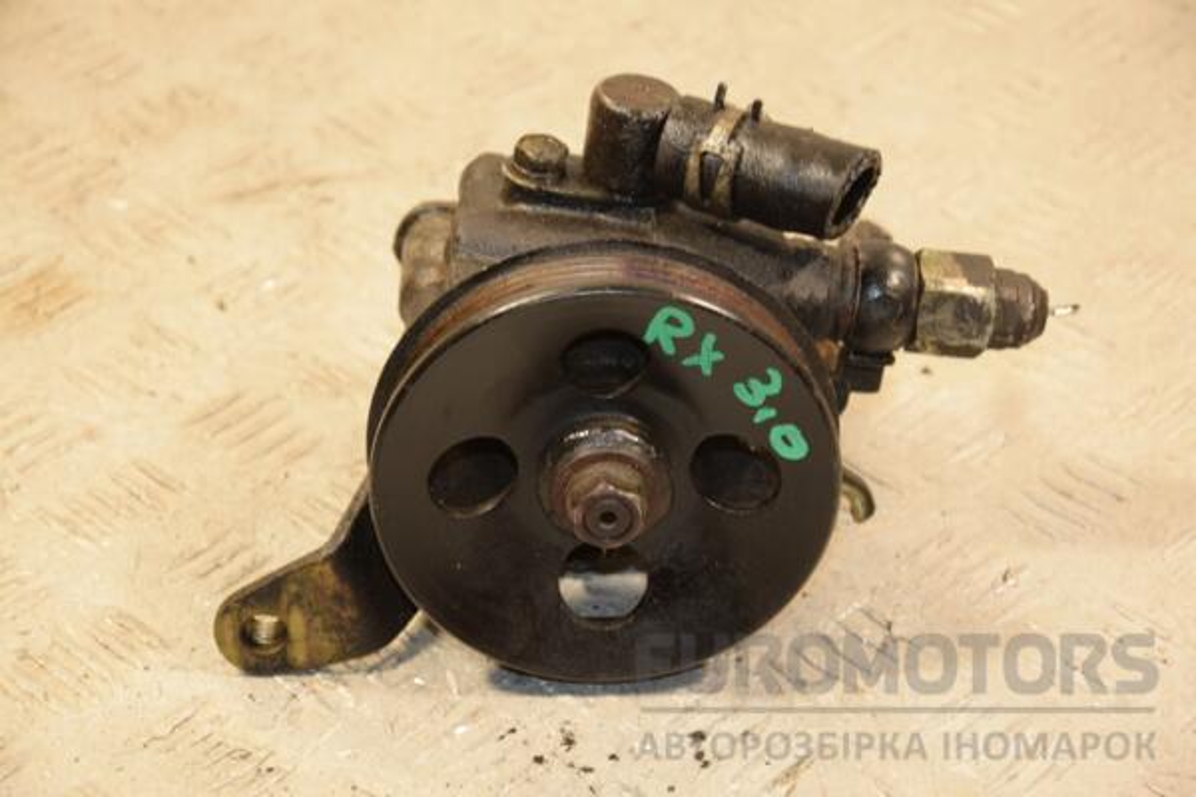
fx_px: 3986
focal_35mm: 120
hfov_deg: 17.1
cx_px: 598
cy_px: 398
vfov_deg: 11.4
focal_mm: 80
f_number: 5.3
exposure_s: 1/100
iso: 800
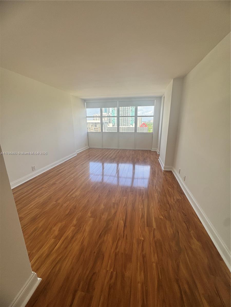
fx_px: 125
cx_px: 116
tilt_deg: -15.4
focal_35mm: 14
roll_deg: +1.1
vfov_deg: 102.1
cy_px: 154
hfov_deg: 85.7
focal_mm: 2.22
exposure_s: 1/196
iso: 40
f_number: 2.2
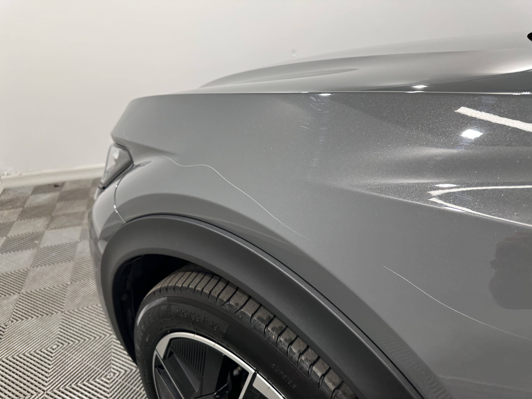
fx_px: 369
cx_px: 266
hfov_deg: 71.6
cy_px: 200
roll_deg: +1.0
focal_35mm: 24
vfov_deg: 56.8
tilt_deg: -24.6
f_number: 1.78
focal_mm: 6.86
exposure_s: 1/100
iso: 80
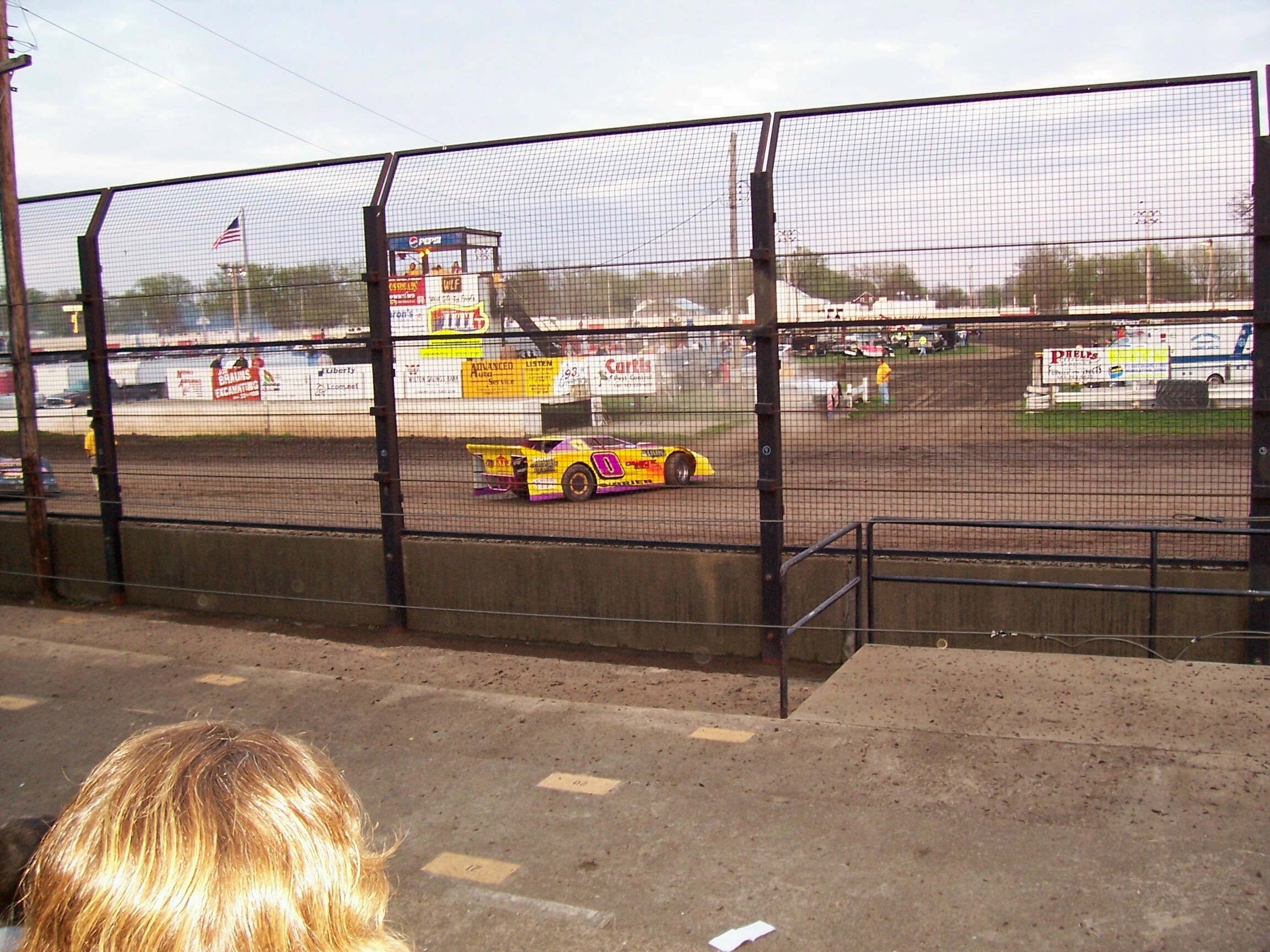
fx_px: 1247
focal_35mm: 34
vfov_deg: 41.8
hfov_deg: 54.0
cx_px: 635
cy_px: 476
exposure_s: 1/60
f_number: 2.7
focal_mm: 5.6
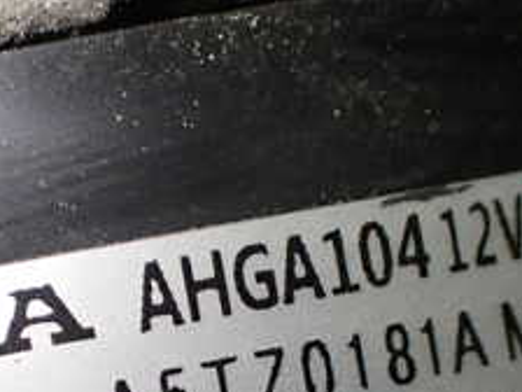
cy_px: 392
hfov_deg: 19.2
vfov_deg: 14.3
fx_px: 1538
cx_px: 172
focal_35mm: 102
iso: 200
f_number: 2.7
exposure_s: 1/160
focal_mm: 6.83
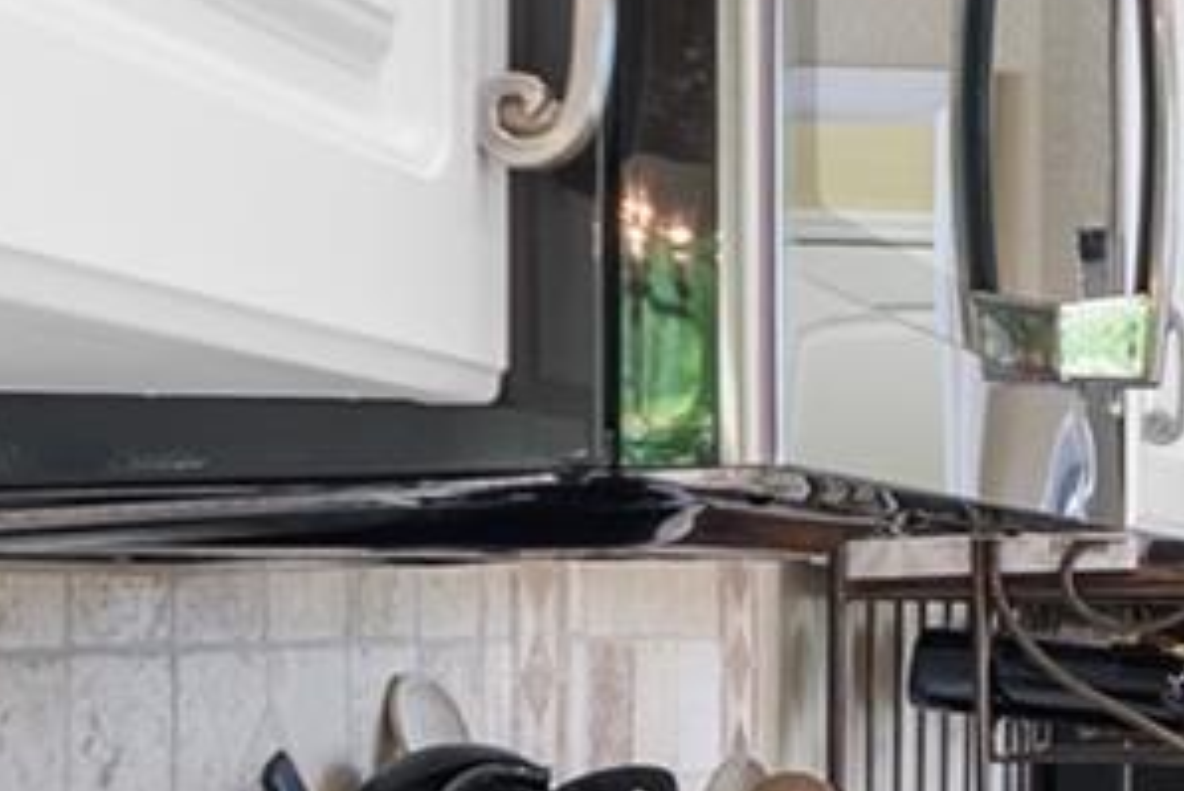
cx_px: 2714
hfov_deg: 15.4
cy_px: 531
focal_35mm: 86
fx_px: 2830
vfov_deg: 15.9
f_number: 10
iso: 100
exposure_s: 1/4
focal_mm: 16
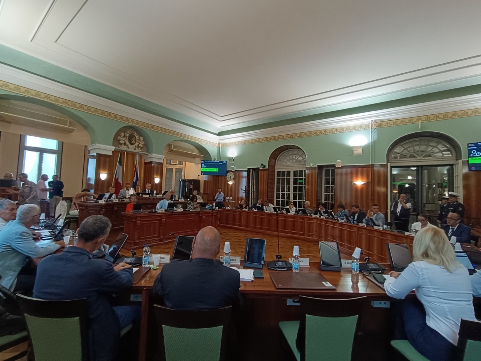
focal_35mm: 16
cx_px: 240
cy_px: 180
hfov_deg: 94.5
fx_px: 222
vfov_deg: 78.1
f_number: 2.2
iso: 248
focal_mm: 1.66
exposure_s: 1/50
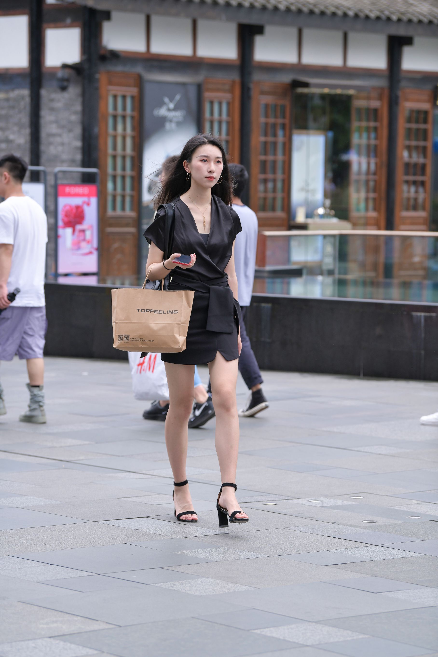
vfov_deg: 16.8
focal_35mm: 122
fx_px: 2226
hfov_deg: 11.2
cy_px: 328
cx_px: 219
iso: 220
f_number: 4
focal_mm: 122
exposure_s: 1/800
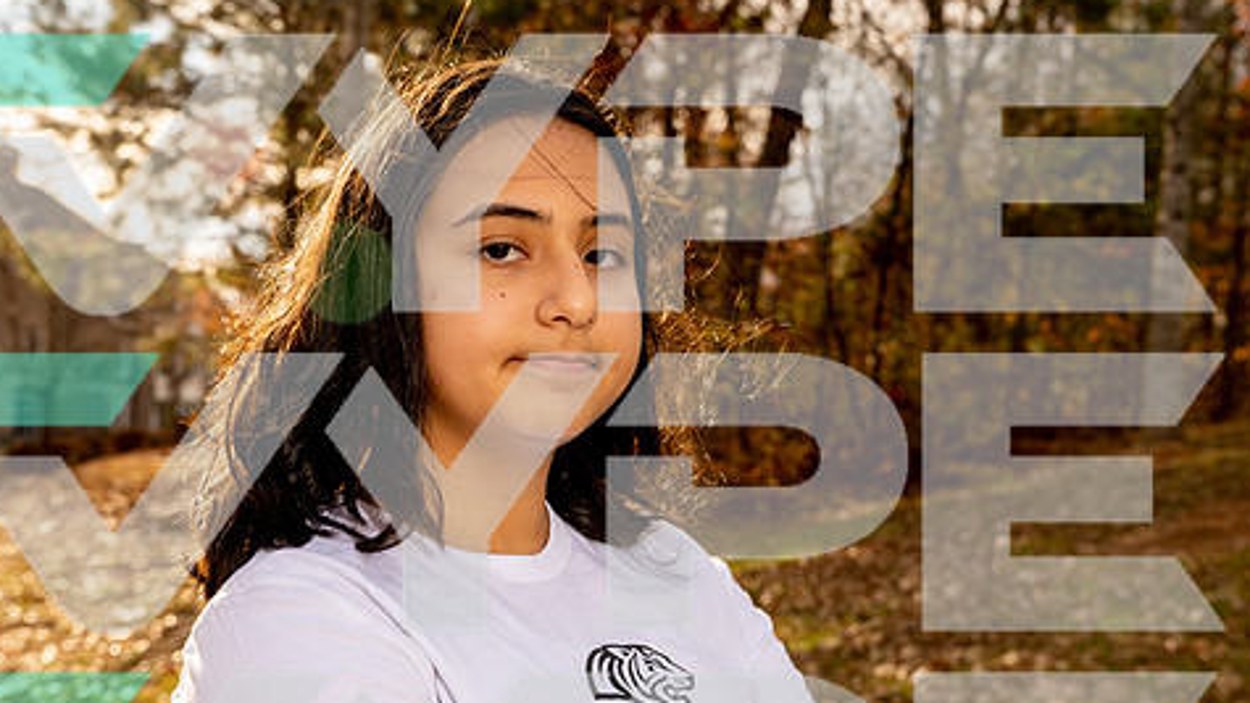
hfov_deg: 37.8
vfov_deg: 21.7
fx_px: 1823
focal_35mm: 55
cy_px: 494
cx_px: 555
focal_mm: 43
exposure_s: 1/250
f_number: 6.3
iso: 125
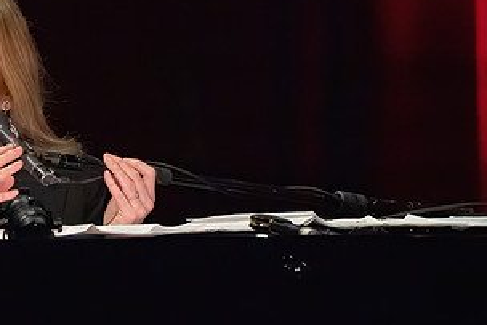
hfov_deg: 2.1
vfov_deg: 1.4
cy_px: 91
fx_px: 13588
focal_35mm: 1004
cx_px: 10
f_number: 8
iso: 25600
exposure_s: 1/320
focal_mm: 400
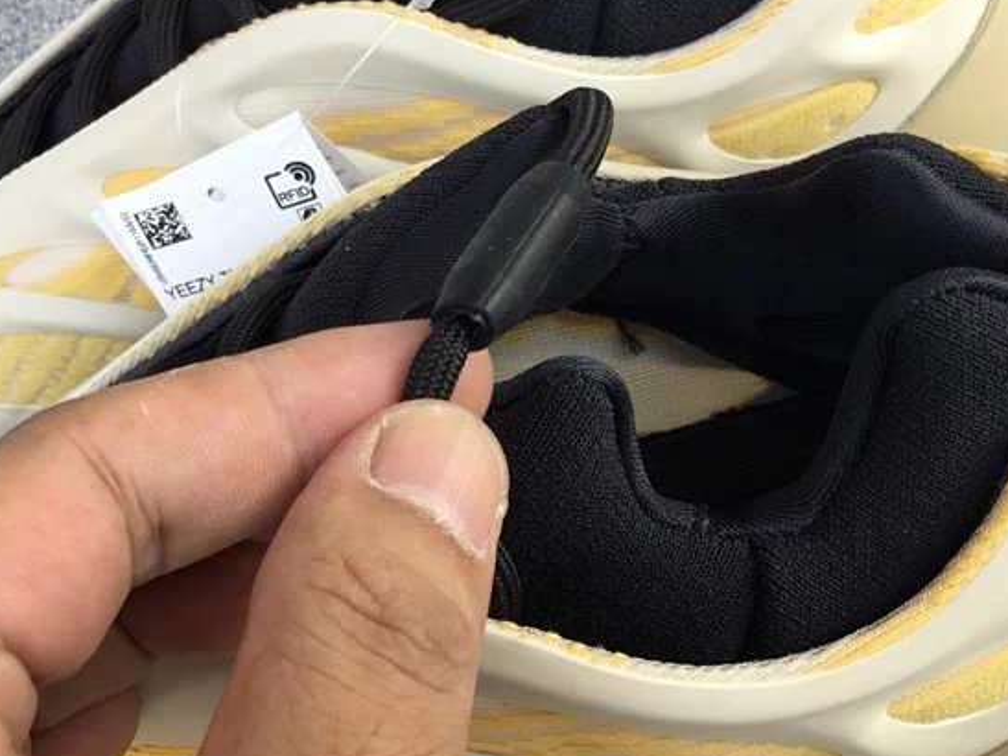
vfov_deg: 28.5
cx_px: 374
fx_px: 1485
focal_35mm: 51
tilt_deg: -49.1
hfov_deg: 37.3
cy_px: 344
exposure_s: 1/117
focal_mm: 3.3
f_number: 2.4
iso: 25
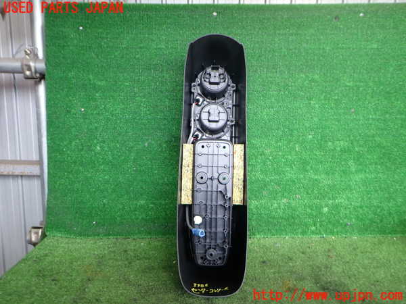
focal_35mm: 25
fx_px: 293
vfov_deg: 54.9
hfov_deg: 69.4
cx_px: 203
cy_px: 152
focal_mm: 4.5
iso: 200
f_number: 2
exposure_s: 1/100
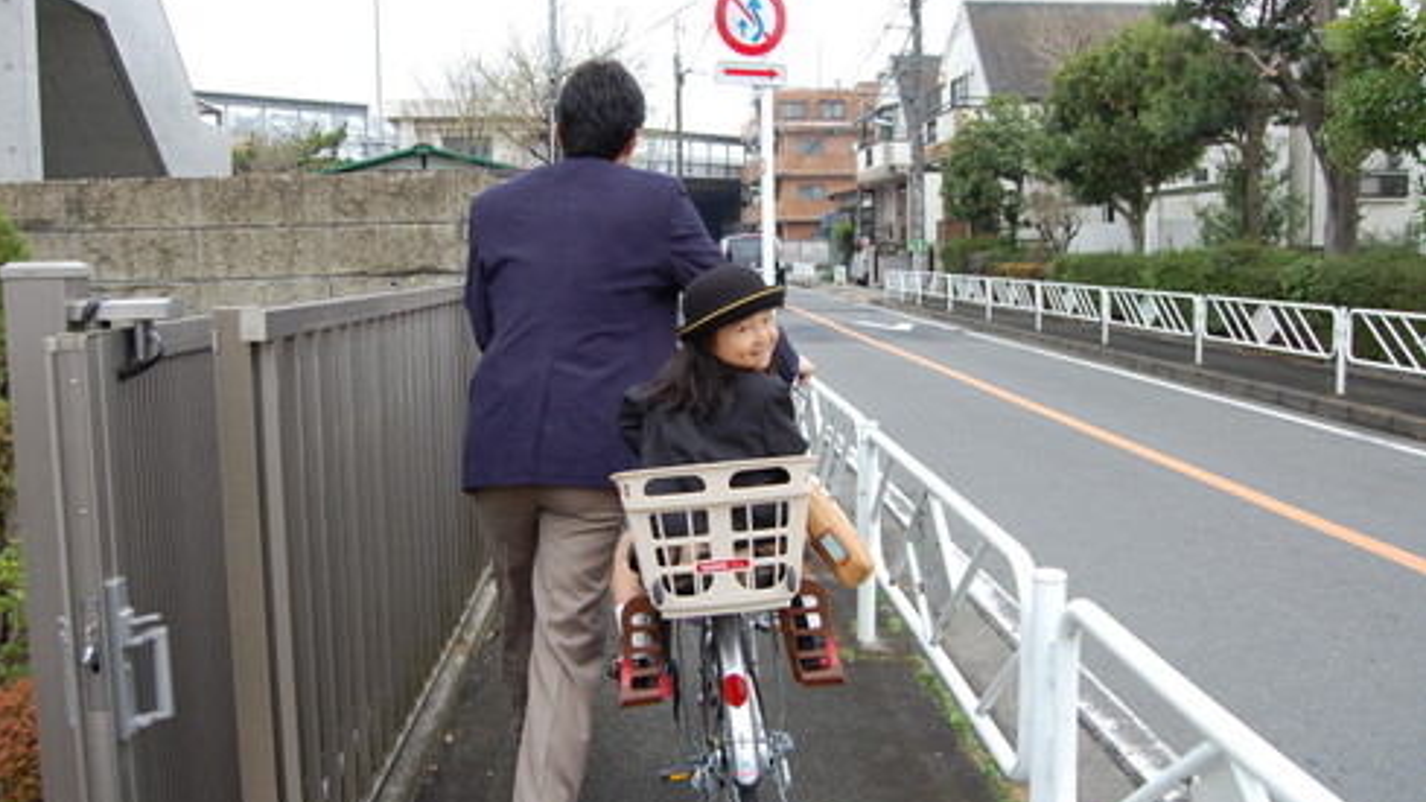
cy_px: 375
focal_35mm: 31
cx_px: 700
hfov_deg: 63.4
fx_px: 1155
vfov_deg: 38.3
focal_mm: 19
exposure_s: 1/125
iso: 220
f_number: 5.6
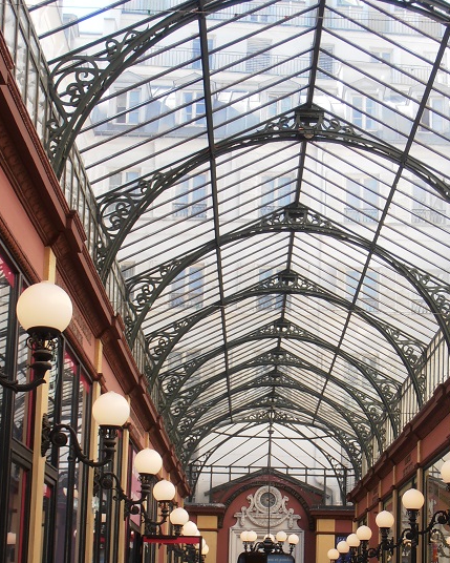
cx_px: 288
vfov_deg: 22.8
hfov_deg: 18.5
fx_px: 1381
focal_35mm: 83
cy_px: 416
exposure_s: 1/100
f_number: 4.5
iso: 80
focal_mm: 10.04
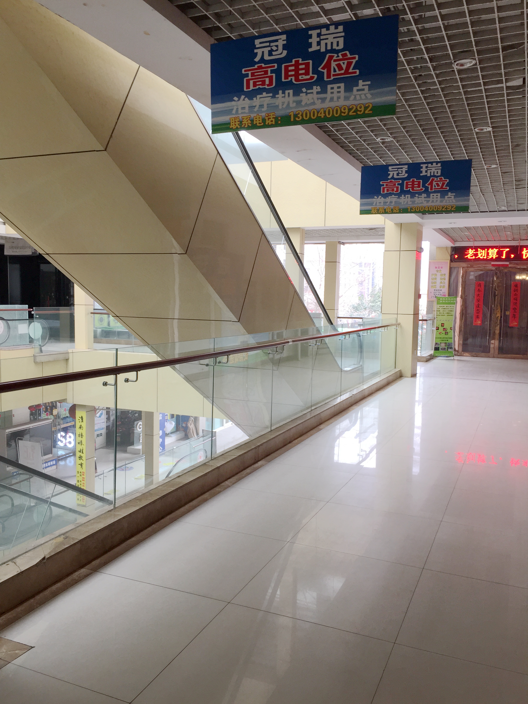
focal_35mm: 29
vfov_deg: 61.7
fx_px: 590
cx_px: 264
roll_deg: -0.6
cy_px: 352
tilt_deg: -5.6
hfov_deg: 48.2
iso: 32
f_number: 2.2
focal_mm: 4.15
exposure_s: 1/50
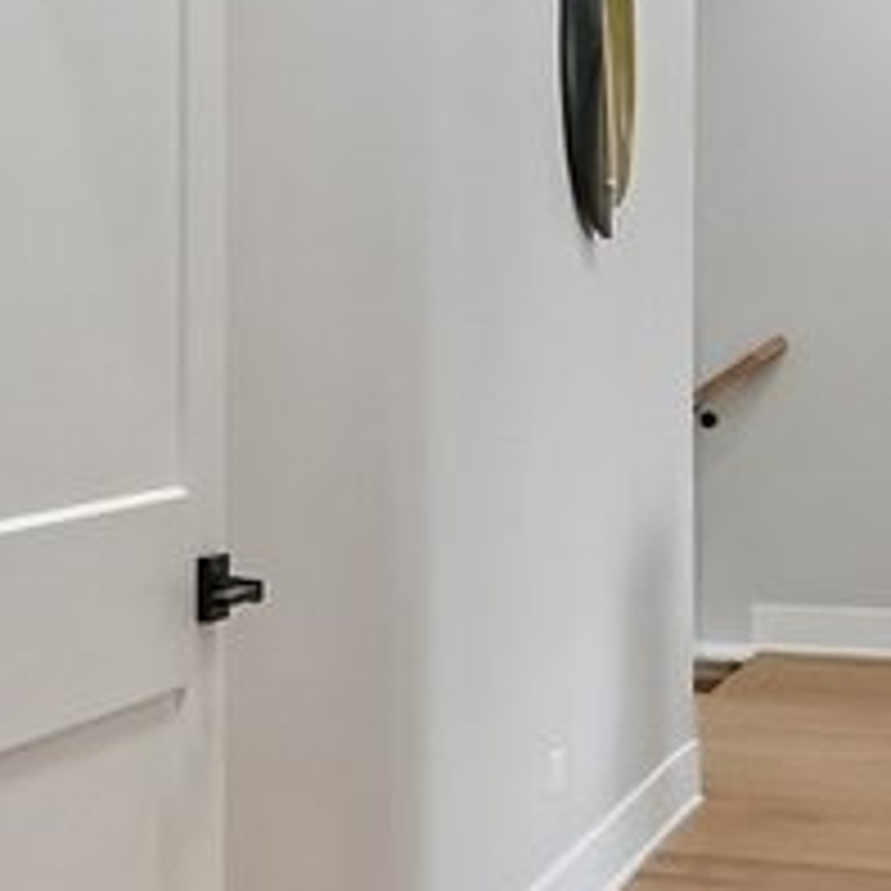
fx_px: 3232
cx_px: -756
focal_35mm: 111
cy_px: 310
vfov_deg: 15.7
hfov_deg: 13.8
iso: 400
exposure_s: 1/8
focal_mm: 16
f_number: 13
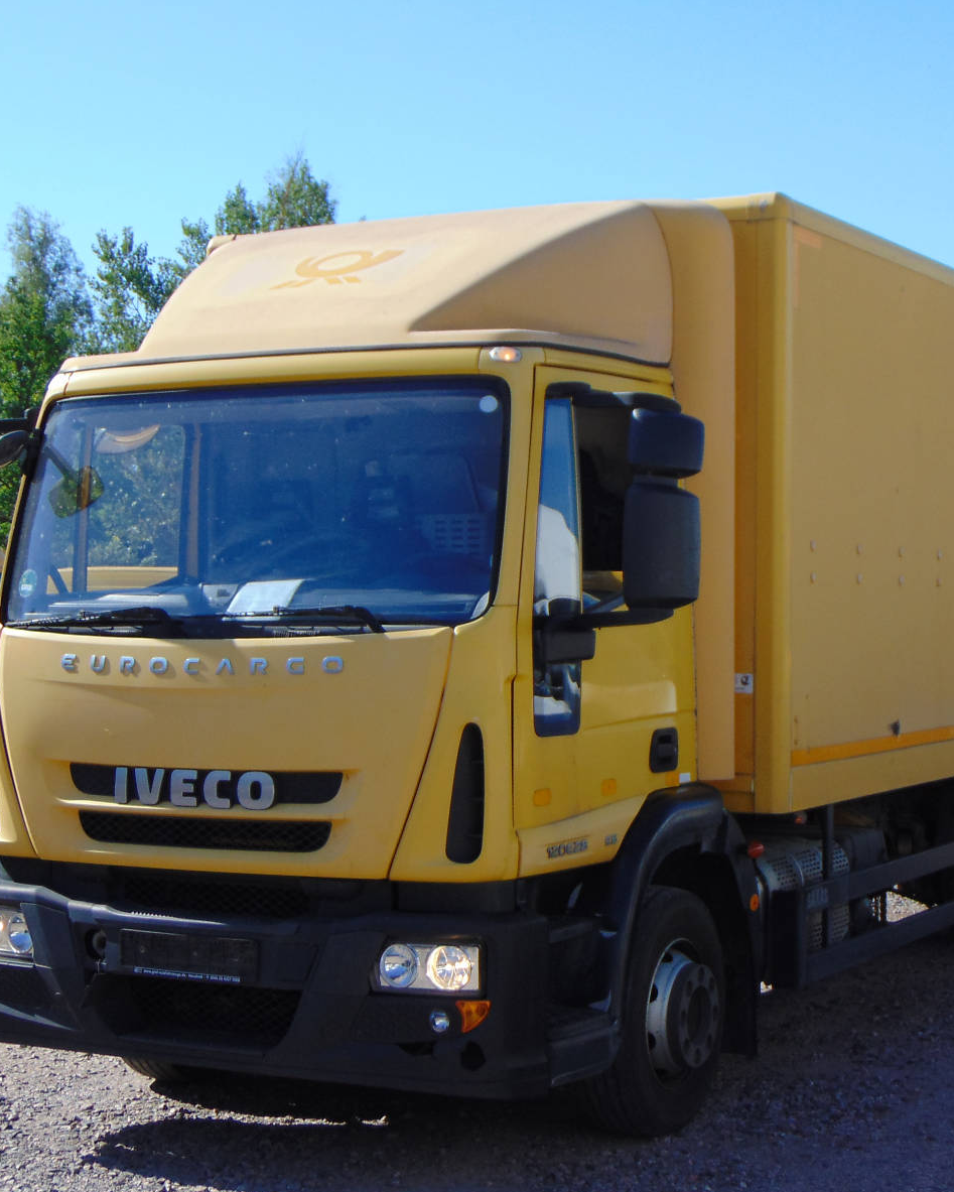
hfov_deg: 23.1
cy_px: 594
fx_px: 2328
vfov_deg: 28.7
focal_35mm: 66
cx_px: 568
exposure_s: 1/200
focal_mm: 9
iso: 80
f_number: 9
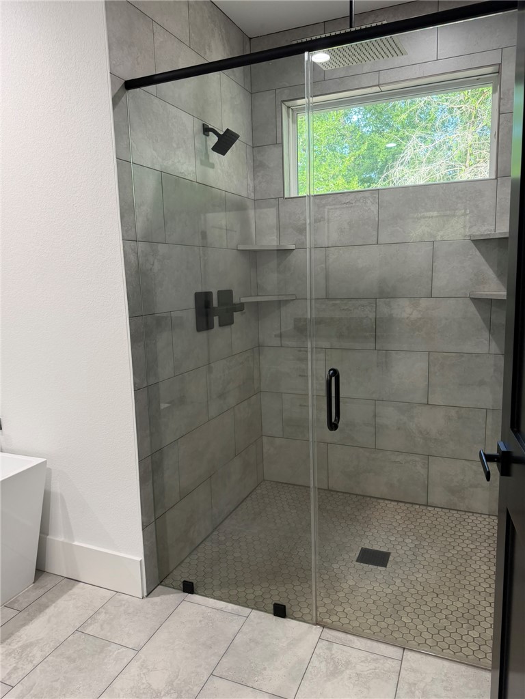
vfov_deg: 71.6
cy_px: 350
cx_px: 262
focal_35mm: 24
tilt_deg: -9.0
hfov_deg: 56.8
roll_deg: +0.9
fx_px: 485
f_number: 1.78
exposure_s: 1/60
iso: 160
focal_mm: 6.76
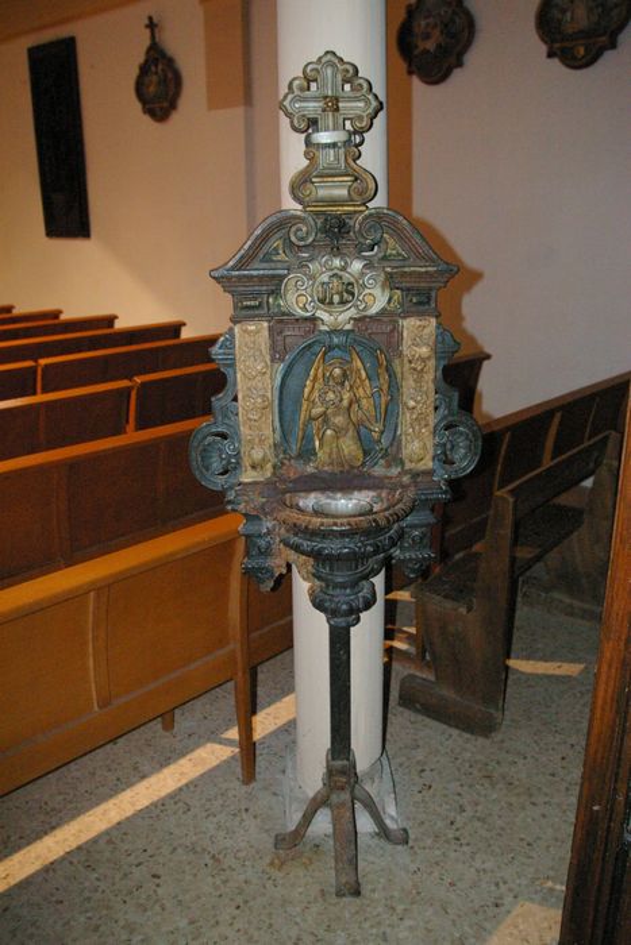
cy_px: 472
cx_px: 316
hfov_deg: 43.6
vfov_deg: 61.9
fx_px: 788
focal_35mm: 30
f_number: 5.6
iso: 3200
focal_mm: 20
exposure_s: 1/30
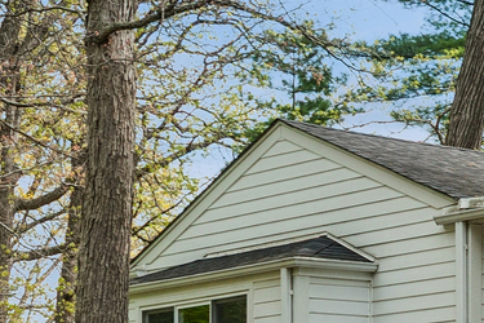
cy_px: 438
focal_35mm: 134
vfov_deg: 10.0
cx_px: 842
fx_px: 1801
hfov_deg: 13.8
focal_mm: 31
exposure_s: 1/400
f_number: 8
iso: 400
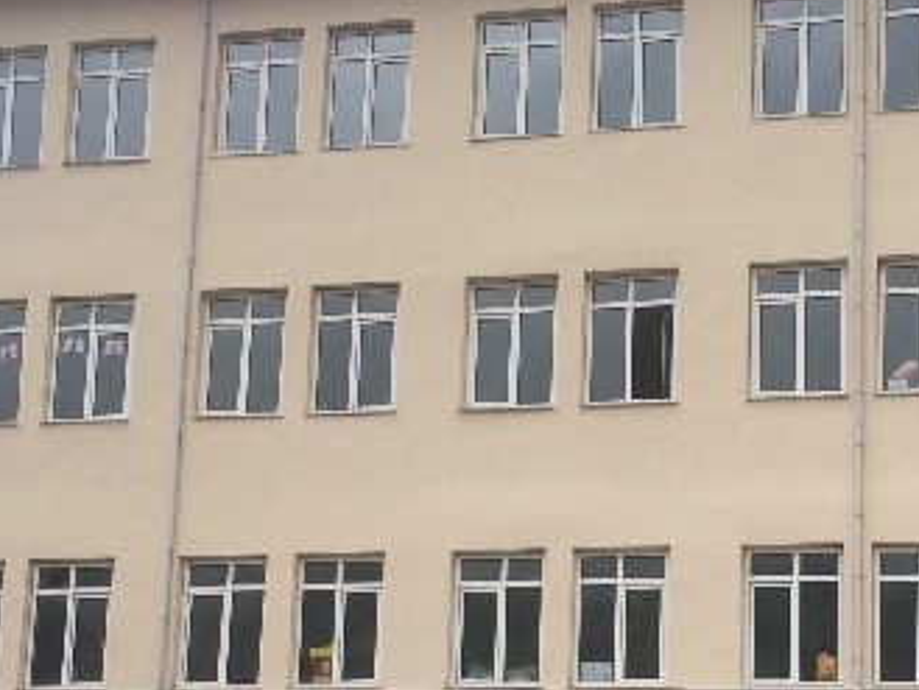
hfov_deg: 26.8
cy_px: 631
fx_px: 1912
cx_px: 642
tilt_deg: +10.1
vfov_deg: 20.0
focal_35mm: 72
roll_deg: -0.2
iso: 32
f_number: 2.2
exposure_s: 1/380
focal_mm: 4.15
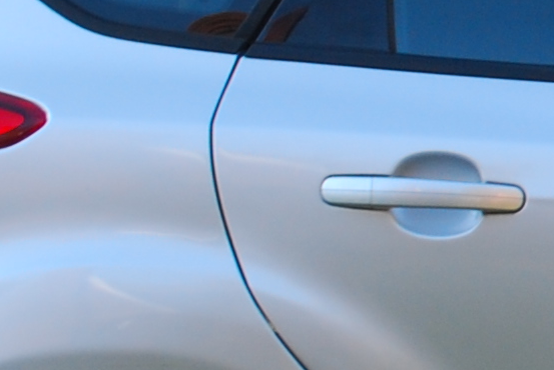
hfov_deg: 7.2
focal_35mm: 273
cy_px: 110
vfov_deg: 5.0
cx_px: 1232
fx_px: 4206
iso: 200
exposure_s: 1/100
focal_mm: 26
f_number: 5.6
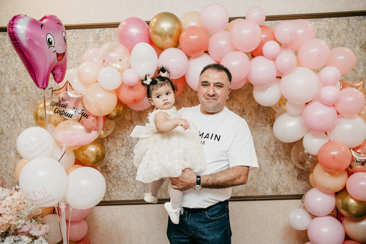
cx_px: 180
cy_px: 125
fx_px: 396
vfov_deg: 34.2
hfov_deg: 49.6
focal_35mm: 39
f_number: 4
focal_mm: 38
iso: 250
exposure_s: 1/160
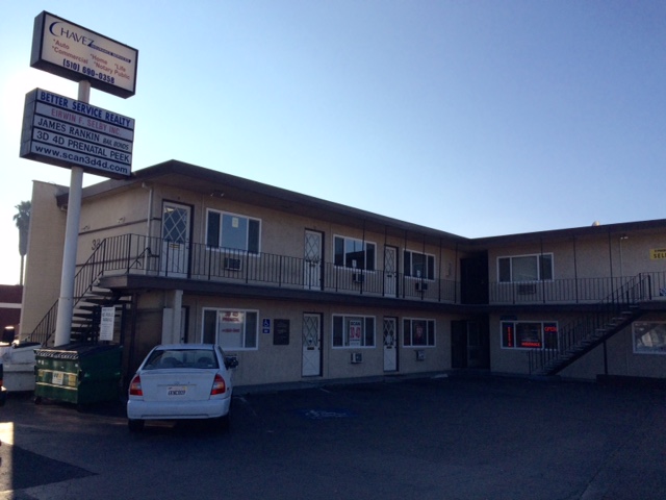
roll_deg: -1.1
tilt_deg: +7.5
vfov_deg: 48.2
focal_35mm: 29
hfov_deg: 61.7
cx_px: 333
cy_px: 250
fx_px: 558
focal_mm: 4.15
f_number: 2.2
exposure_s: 1/3425
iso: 32
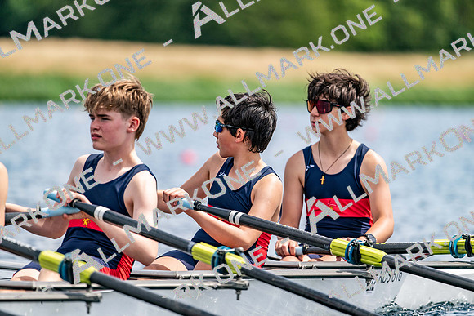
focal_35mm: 400
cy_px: 158
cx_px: 237
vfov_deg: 3.4
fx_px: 5268
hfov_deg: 5.2
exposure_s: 1/2500
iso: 360
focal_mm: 400
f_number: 4.5
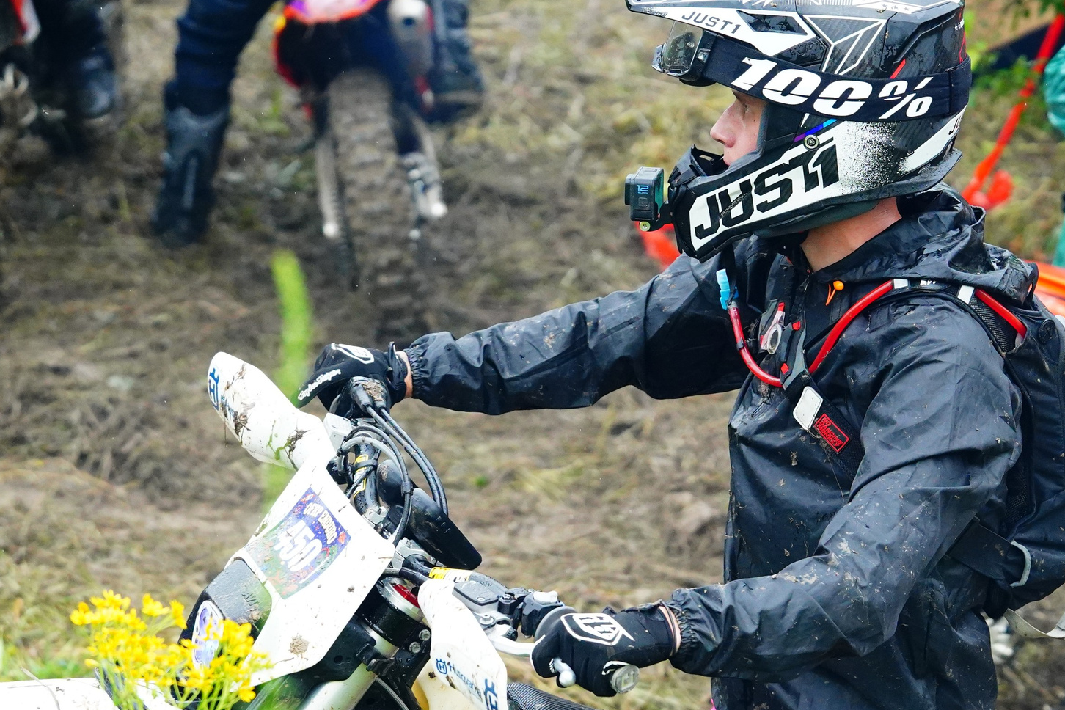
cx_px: 780
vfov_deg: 10.2
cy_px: 388
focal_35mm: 134
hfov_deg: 15.2
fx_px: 3964
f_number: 3.5
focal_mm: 76
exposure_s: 1/4000
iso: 5000
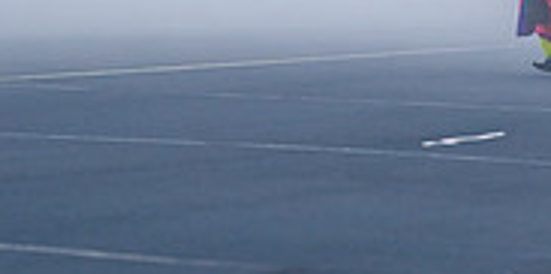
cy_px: -43
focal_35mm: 679
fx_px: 9656
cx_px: 574
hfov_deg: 3.3
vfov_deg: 1.6
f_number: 2.8
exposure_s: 1/250
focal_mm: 182
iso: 320
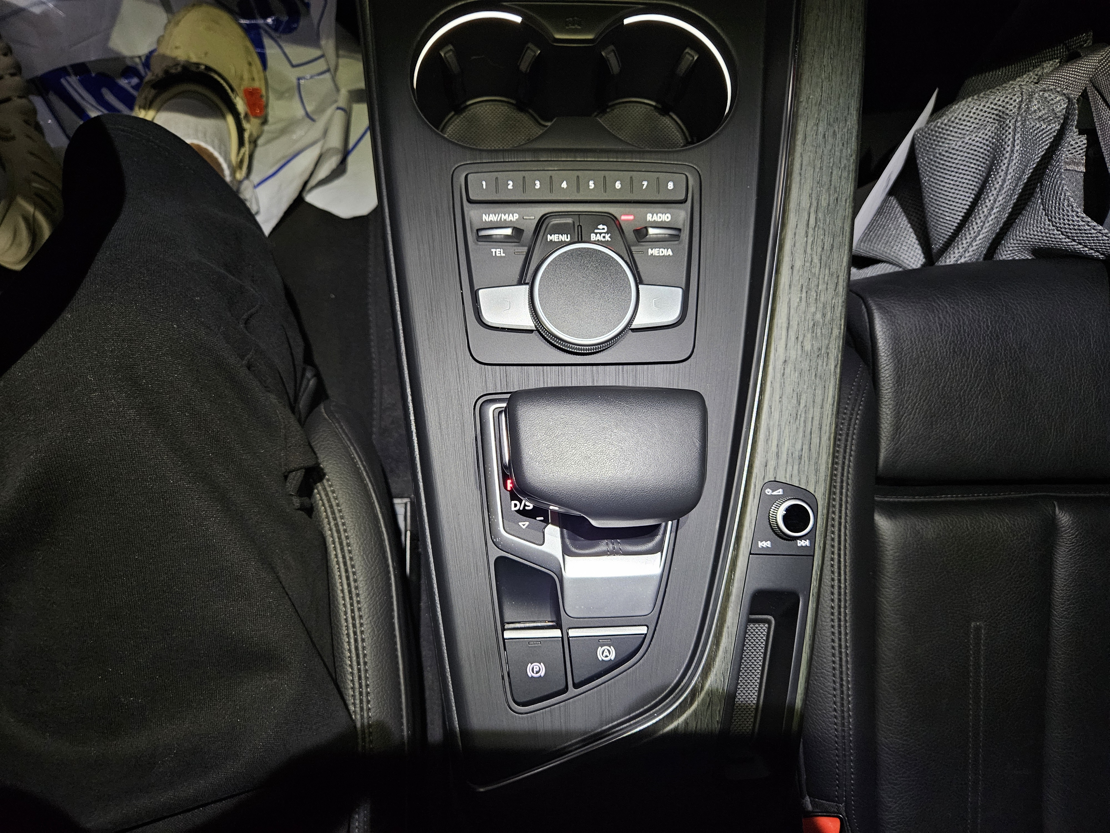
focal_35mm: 23
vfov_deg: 58.9
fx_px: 738
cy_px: 416
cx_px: 555
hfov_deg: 73.9
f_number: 1.8
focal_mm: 5.4
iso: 640
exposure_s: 1/30
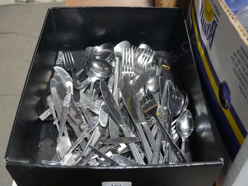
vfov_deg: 34.4
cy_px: 93
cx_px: 124
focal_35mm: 42
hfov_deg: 44.8
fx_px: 301
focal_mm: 21
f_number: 4.6
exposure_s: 1/60
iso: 500
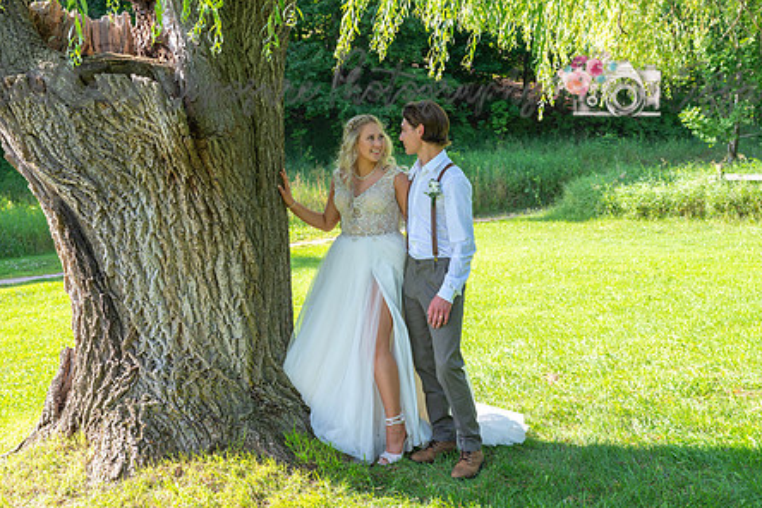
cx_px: 427
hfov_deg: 41.8
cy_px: 216
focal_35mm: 47
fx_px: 995
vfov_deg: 28.6
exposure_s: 1/250
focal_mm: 36
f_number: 5.6
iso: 140
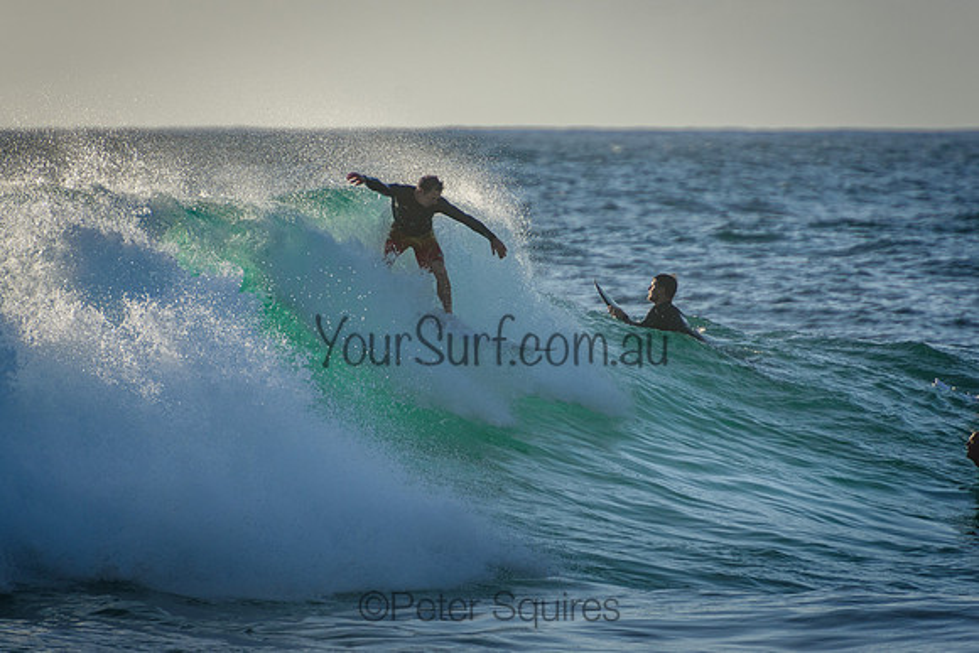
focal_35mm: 611
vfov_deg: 2.3
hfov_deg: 3.4
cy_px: 326
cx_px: 490
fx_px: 16606
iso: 360
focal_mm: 400
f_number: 5.6
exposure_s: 1/2000
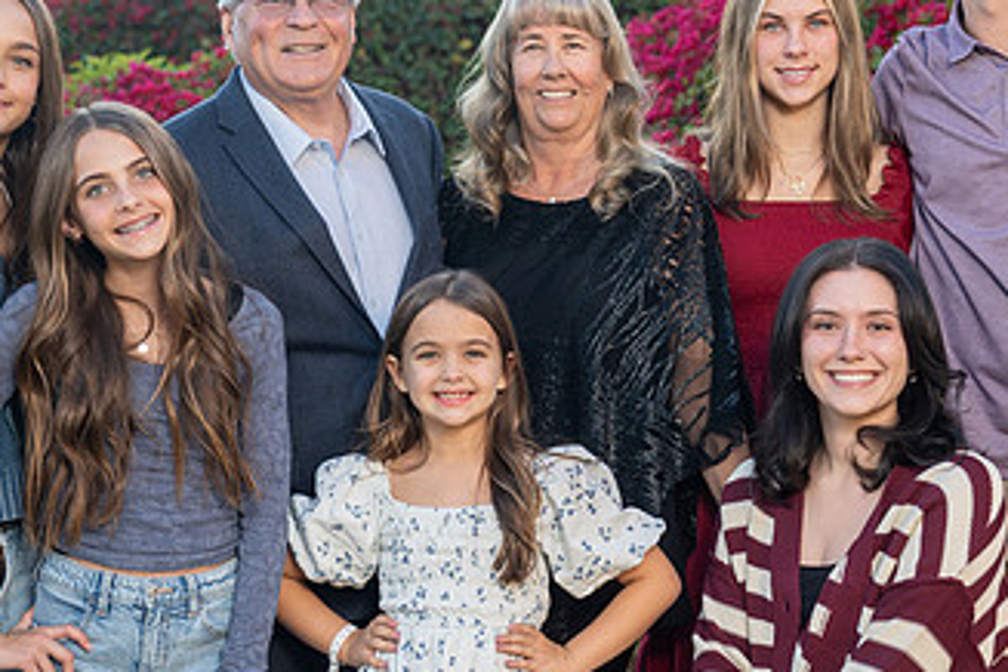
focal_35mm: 87
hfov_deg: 23.3
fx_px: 2436
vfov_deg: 15.7
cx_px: 663
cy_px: 276
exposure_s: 1/200
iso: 250
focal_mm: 48
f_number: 4
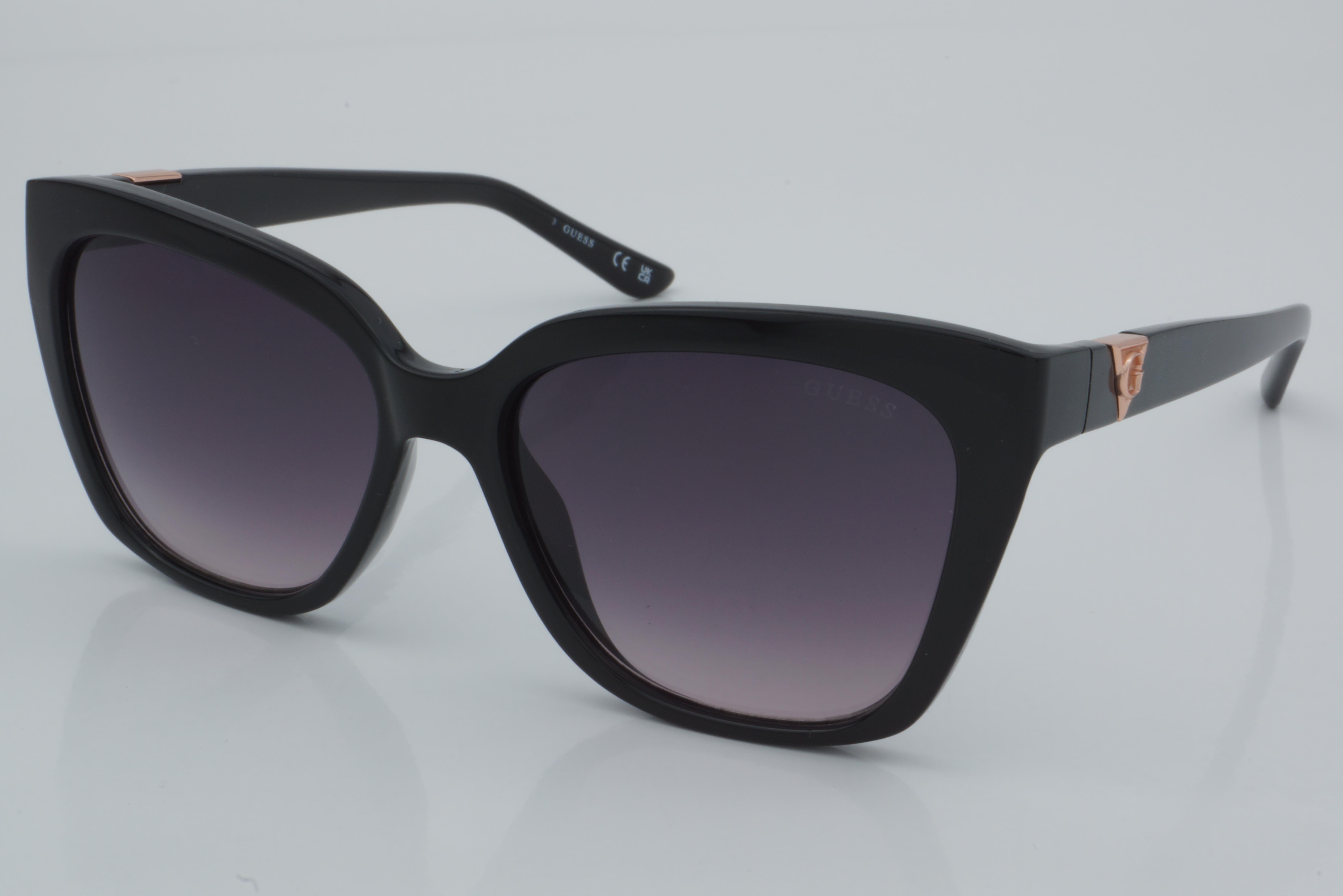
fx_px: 2798
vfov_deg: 18.2
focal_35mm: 75
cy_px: 448
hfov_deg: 27.0
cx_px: 672
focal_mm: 50
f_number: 32
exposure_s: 1/4
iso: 100
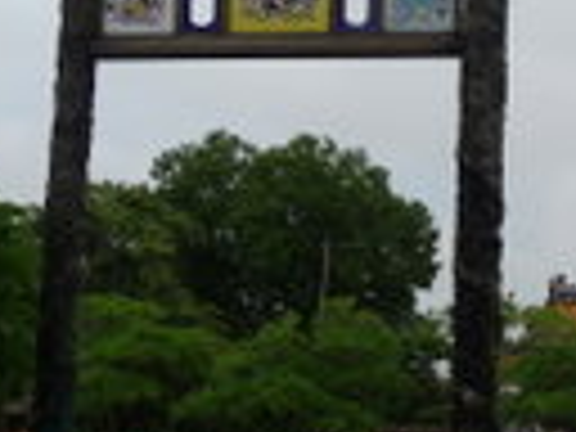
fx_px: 1764
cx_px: 828
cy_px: 238
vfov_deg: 14.0
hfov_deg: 17.0
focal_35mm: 106
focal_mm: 5.6
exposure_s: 1/800
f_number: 3.6
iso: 100
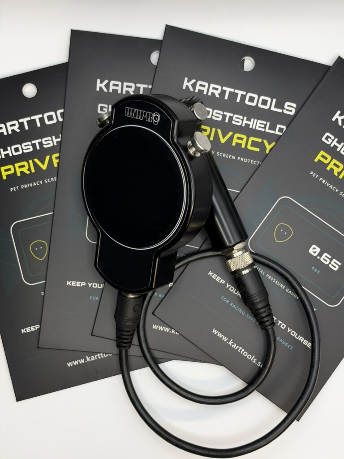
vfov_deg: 39.7
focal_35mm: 48
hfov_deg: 30.3
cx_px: 172
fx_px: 636
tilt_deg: -89.4
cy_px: 230
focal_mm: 6.93
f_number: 1.8
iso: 80
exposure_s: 1/100
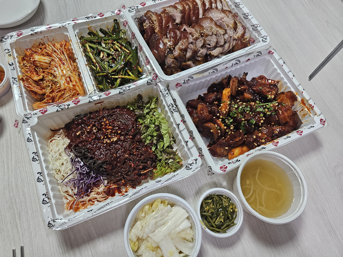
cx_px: 172
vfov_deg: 58.9
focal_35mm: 23
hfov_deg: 73.9
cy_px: 128
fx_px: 228
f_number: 1.7
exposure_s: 1/120
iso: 160
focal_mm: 6.3
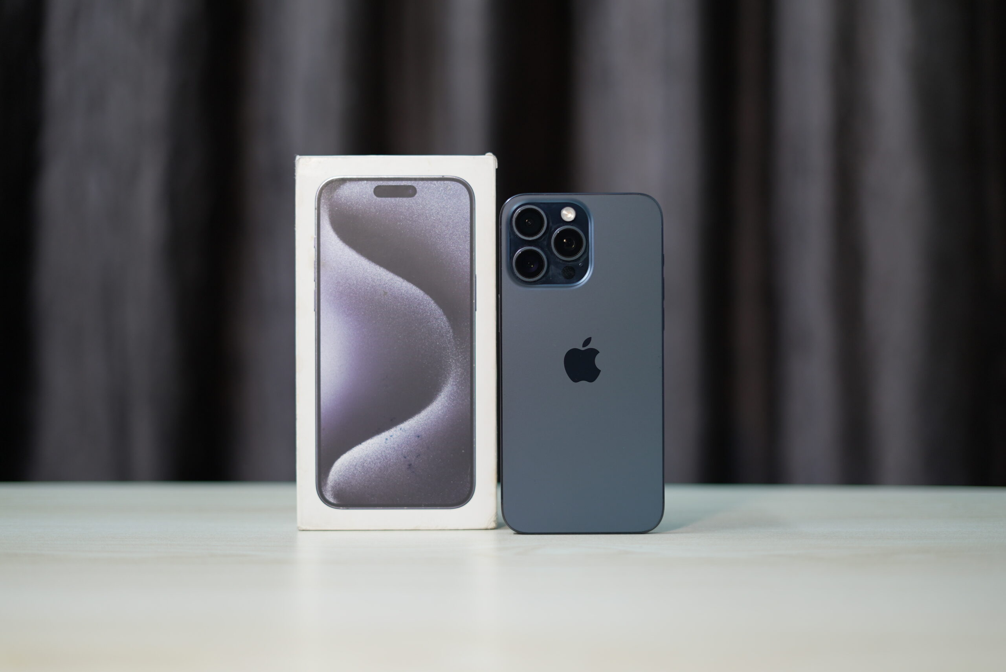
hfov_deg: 39.6
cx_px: 503
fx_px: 1398
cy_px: 336
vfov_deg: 27.0
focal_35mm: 50
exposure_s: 1/100
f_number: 2
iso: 320
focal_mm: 50
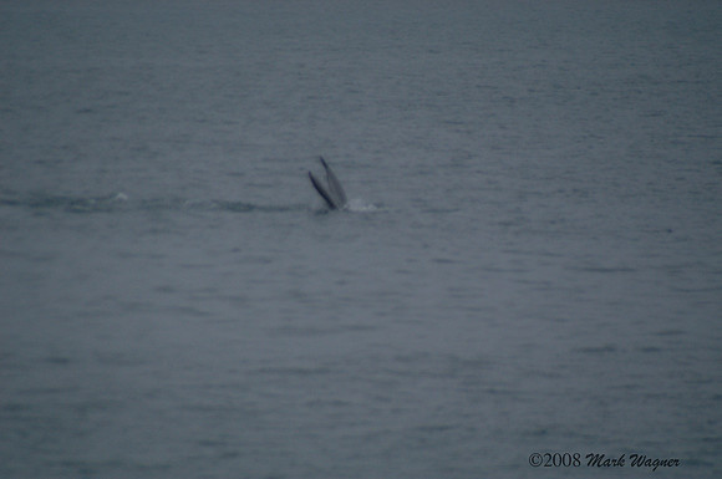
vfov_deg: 3.0
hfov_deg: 4.6
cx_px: 361
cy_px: 240
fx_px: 9012
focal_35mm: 450
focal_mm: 300
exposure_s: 1/750
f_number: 6.3
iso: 400
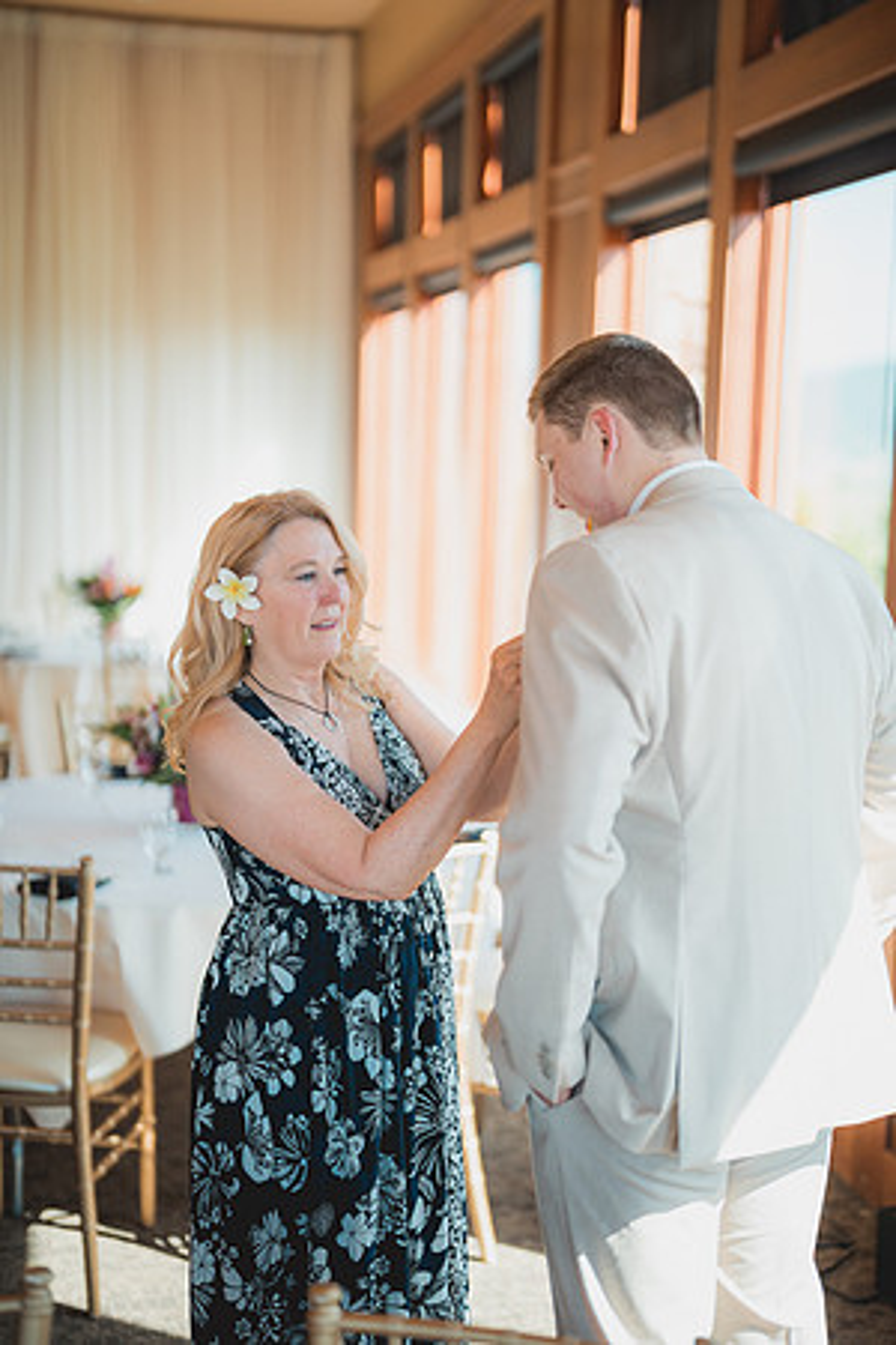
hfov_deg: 27.0
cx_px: 448
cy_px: 672
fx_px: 1867
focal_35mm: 50
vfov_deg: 39.6
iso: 400
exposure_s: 1/2000
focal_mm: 50
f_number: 1.3
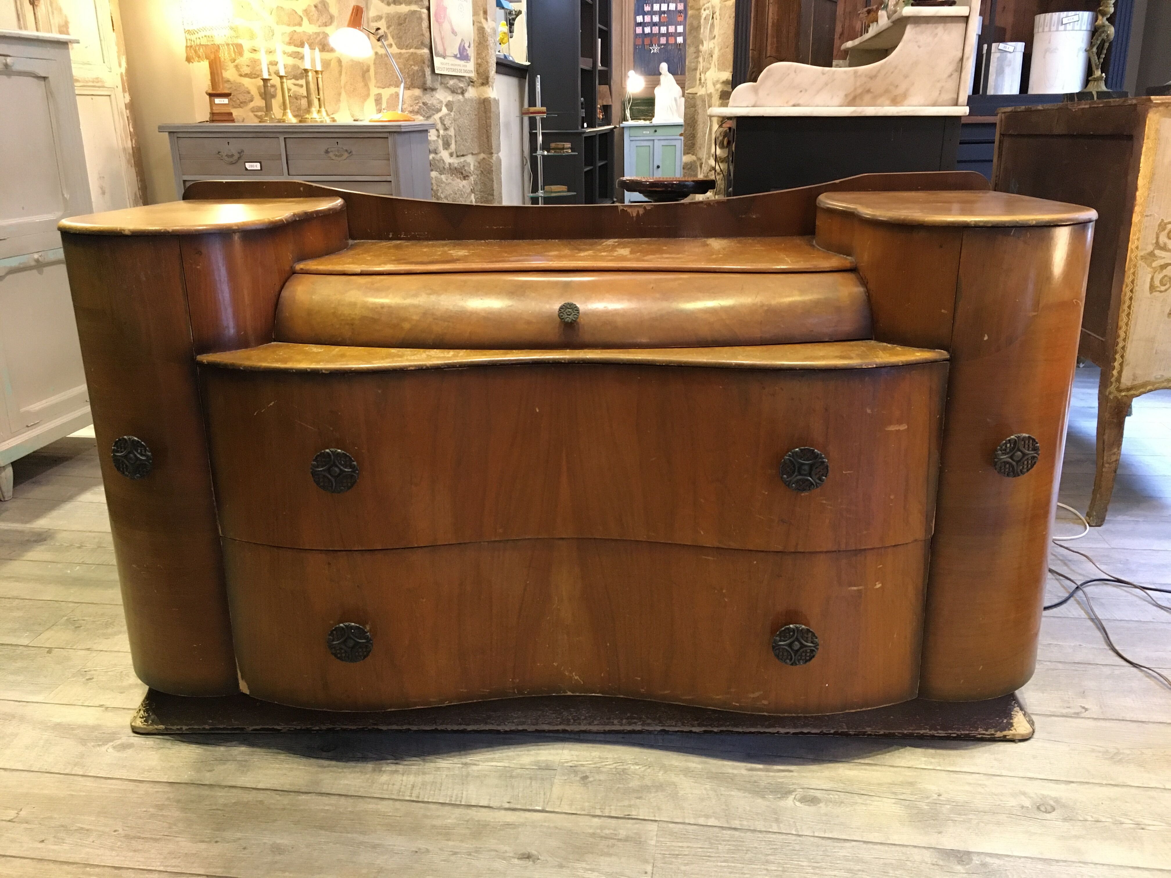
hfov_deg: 61.7
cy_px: 439
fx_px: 981
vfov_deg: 48.2
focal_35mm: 29
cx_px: 586
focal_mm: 4.15
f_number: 2.2
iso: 200
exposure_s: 1/25
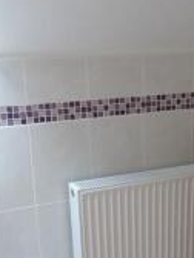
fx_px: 486
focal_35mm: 65
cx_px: 157
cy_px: 243
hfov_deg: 22.3
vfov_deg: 28.4
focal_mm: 4.5
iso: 200
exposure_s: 1/60
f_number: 2.8
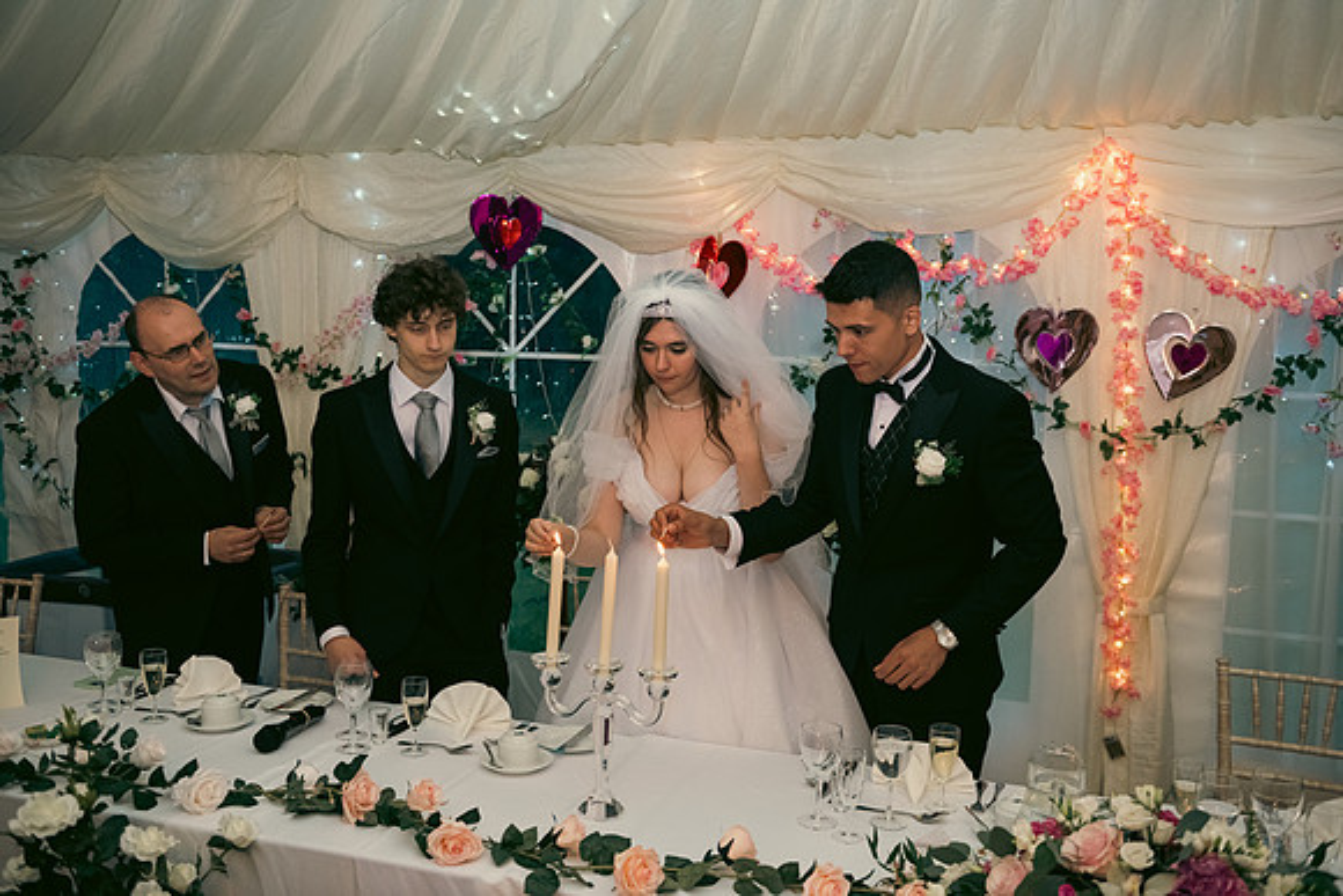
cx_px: 672
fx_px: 1194
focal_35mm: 32
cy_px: 448
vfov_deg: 41.1
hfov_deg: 58.7
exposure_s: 1/160
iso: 800
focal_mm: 32
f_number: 3.5
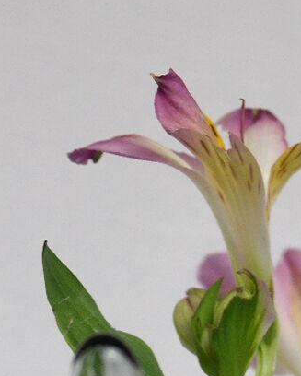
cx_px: 231
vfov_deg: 12.0
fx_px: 1591
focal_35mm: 143
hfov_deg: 10.8
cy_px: 755
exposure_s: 1/80
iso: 200
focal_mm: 24
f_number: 4
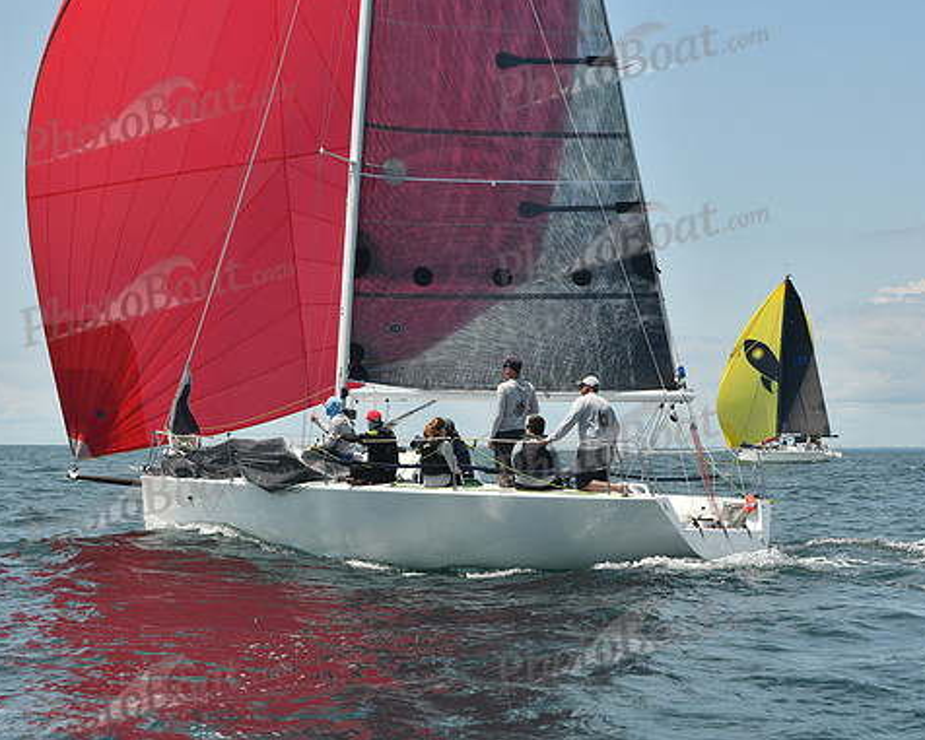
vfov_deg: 19.2
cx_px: 396
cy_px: 370
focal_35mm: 80
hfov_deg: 23.8
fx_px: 2191
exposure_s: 1/640
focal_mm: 70
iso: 320
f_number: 7.1
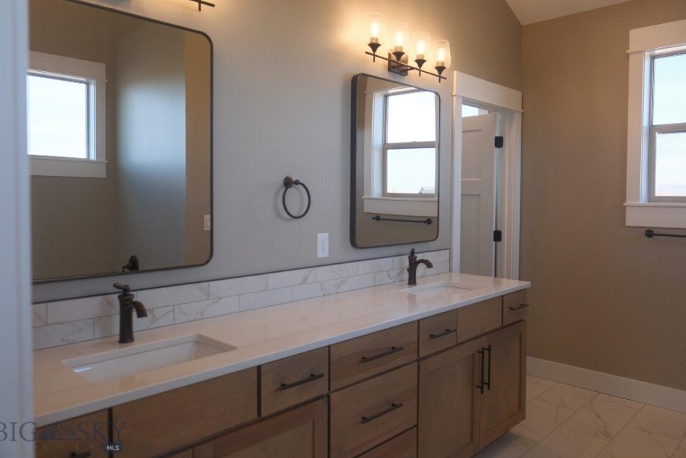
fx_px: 495
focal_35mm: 26
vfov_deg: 49.5
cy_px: 215
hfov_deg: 69.4
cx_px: 357
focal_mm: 16
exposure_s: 1/480
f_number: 3.6
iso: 1250
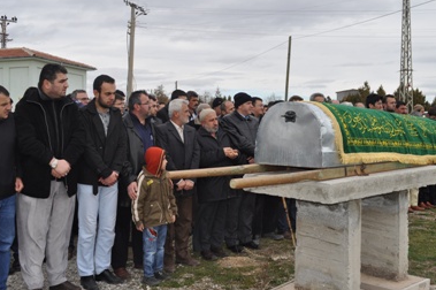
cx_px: 250
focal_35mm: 39
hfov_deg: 49.4
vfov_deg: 34.1
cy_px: 131
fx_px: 472
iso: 200
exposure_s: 1/200
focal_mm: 22
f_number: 8
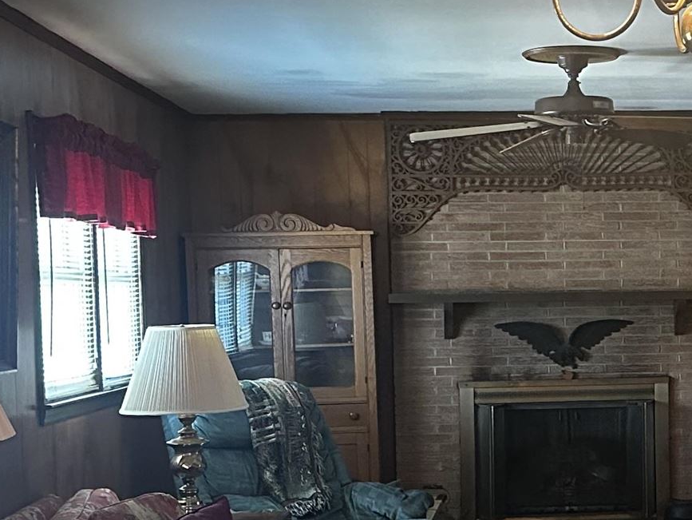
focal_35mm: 85
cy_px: 367
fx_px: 1700
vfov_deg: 17.3
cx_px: 658
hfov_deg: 22.3
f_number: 1.78
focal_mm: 6.86
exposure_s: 1/60
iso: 800
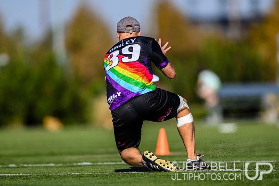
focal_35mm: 482
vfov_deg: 2.9
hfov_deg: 4.3
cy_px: 95
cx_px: 134
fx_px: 3734
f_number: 3.2
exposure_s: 1/2000
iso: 100
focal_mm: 400
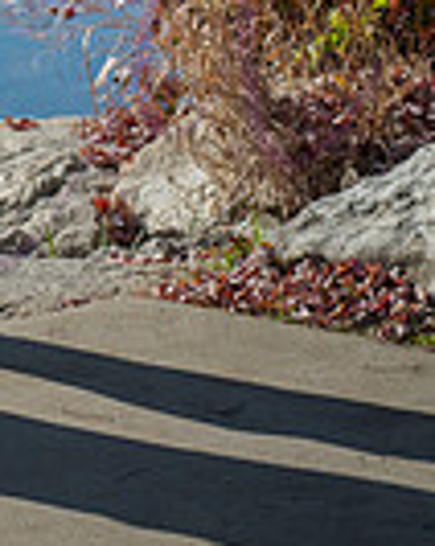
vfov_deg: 7.5
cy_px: -197
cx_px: -176
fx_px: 4097
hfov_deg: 6.0
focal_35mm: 254
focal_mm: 80
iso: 400
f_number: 8
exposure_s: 1/800
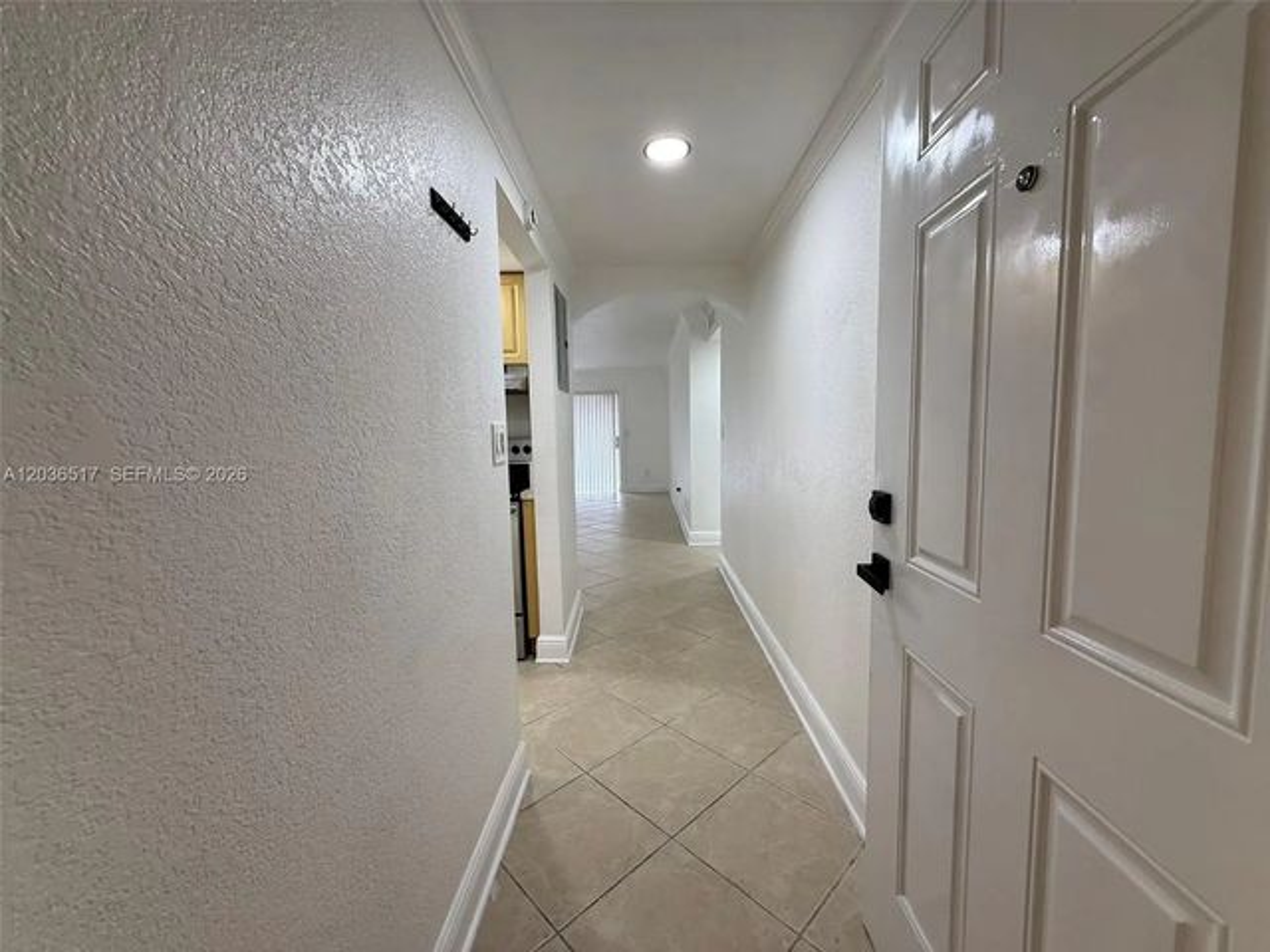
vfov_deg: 85.7
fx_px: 514
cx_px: 635
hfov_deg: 102.1
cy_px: 476
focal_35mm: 14
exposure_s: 1/120
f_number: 2.2
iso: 160
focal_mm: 2.22
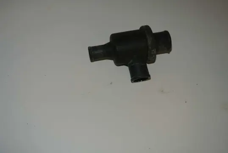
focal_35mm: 40
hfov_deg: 48.4
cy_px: 76
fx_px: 254
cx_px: 114
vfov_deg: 33.5
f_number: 4.2
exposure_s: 1/60
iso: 200
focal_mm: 15.1
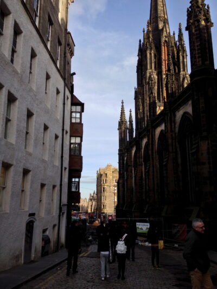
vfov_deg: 52.6
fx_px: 292
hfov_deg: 40.7
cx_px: 108
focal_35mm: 35
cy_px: 144
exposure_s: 1/563
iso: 50
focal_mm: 4.28
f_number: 2.4
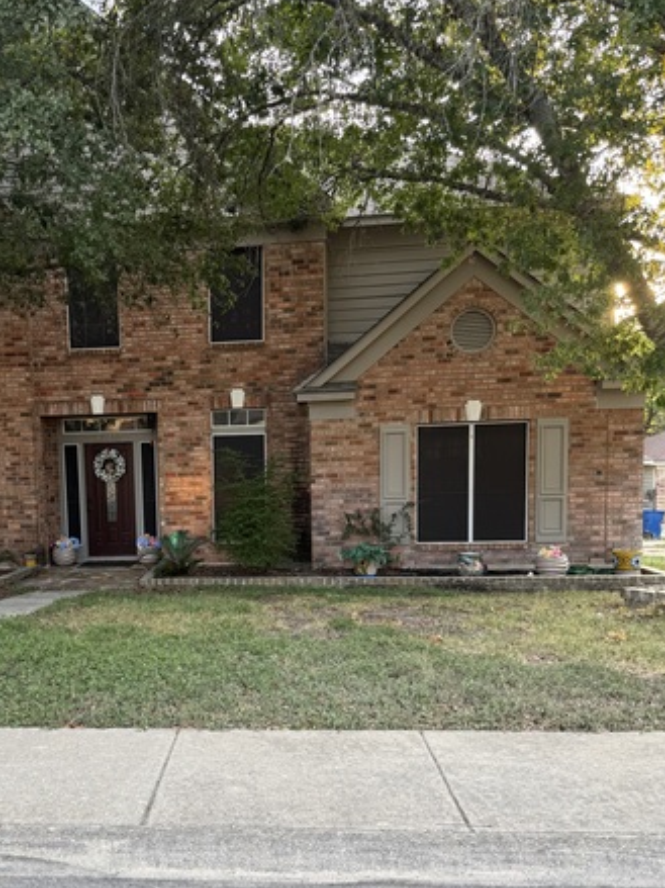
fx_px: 897
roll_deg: +0.3
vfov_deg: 52.2
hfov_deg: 39.8
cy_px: 542
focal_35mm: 35
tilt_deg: -4.7
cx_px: 182
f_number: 1.78
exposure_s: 1/121
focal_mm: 6.76
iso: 64
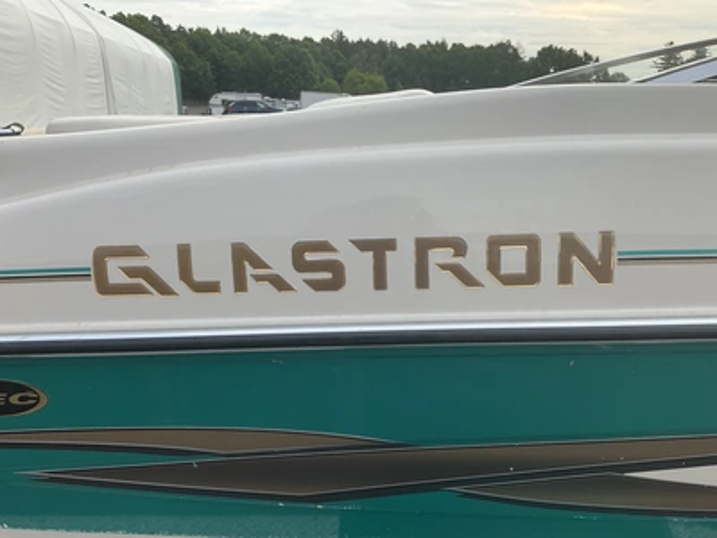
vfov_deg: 48.2
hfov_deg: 61.7
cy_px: 269
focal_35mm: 29
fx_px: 601
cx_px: 358
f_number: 1.8
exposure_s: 1/1144
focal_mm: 3
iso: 25
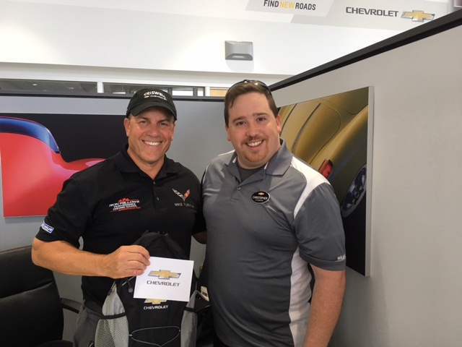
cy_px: 174
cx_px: 231
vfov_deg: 48.2
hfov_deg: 61.7
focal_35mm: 29
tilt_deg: -5.0
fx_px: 387
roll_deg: +0.1
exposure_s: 1/30
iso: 40
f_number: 2.2
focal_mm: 4.15
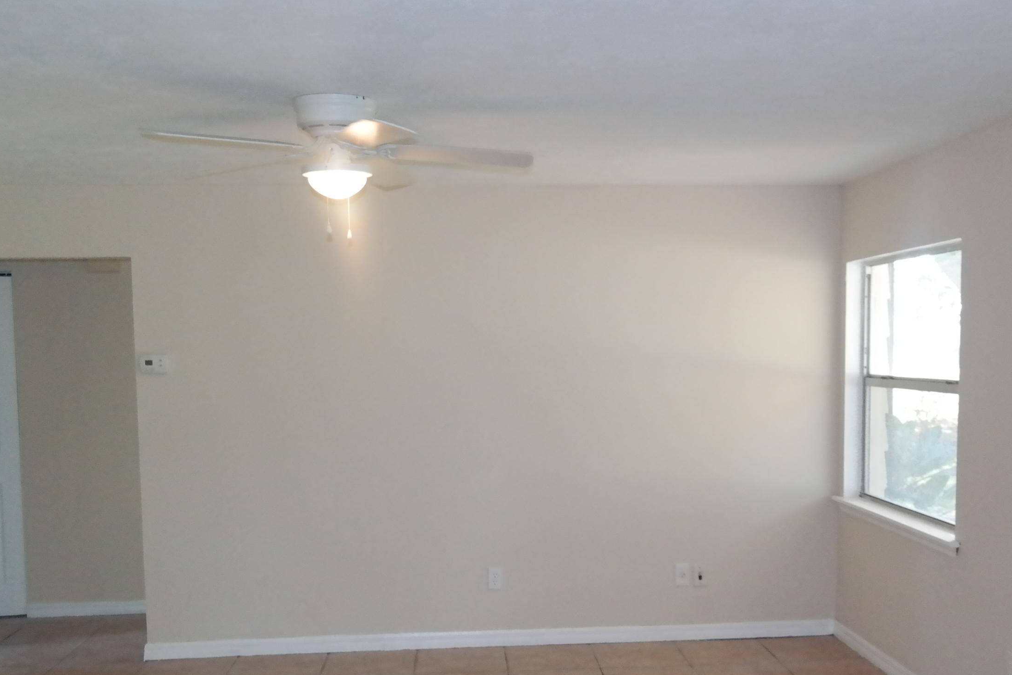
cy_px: 432
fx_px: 1040
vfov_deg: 35.7
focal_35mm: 37
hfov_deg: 51.8
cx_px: 555
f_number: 5
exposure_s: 1/180
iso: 3200
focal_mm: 18
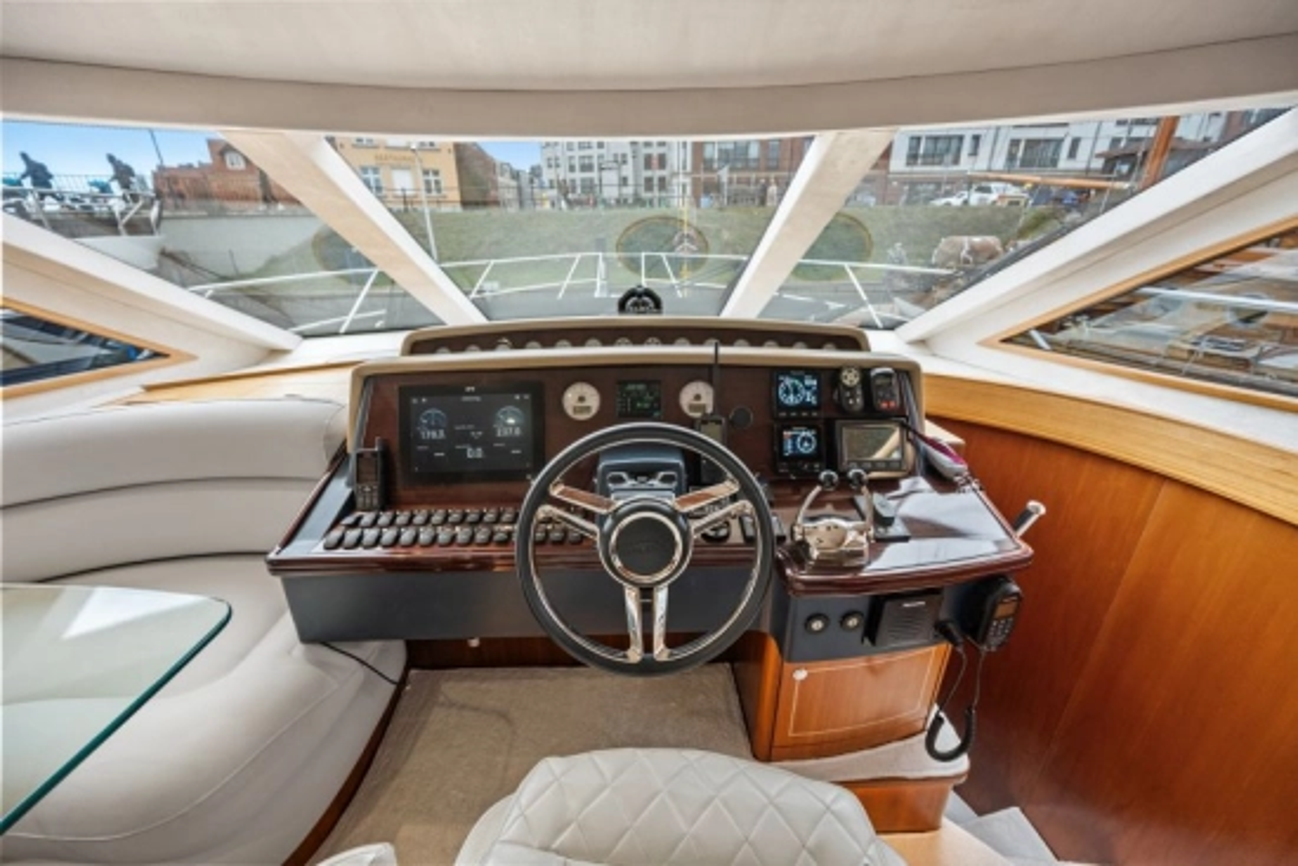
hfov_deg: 104.2
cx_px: 649
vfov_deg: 81.2
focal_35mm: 14
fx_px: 505
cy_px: 433
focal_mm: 14
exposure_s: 1/100
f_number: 5.6
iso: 1250
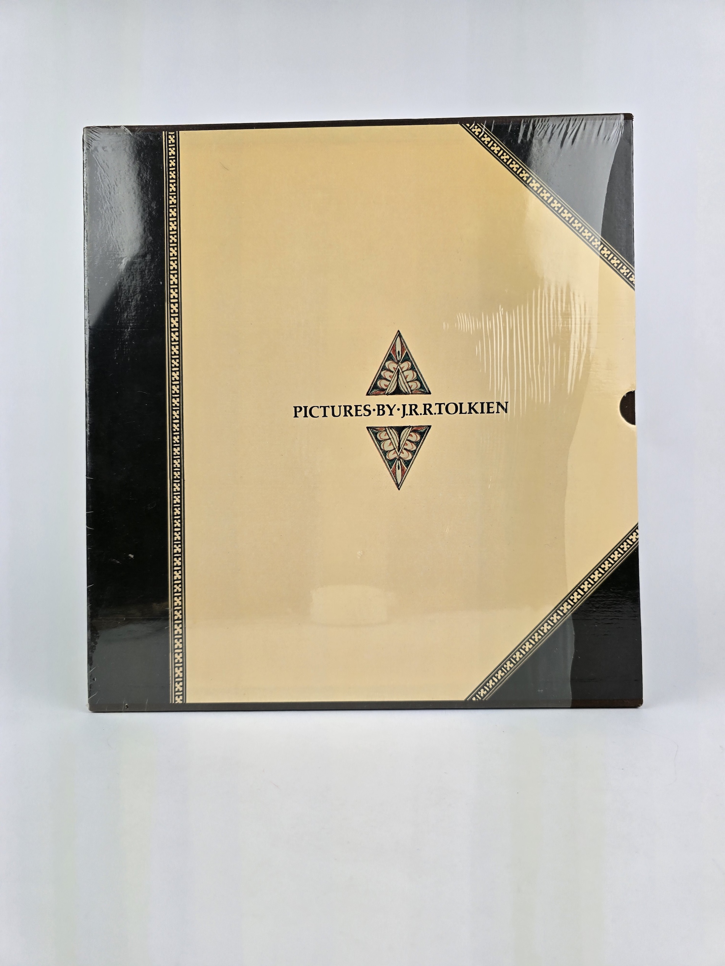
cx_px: 362
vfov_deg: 73.9
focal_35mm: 23
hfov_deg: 58.9
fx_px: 642
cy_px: 483
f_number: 1.7
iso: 12
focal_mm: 6.3
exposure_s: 1/208
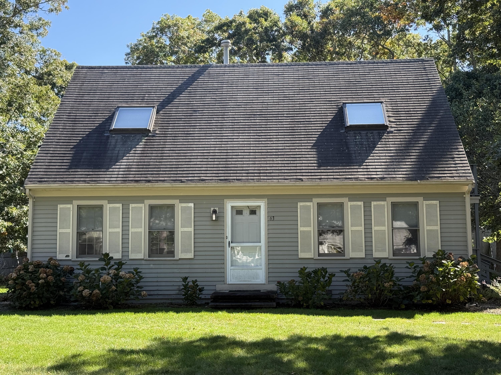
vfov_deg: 30.3
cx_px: 250
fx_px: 695
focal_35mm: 48
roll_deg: +0.2
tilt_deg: +5.7
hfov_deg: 39.7
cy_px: 188
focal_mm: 6.76
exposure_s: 1/669
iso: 80
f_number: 1.78
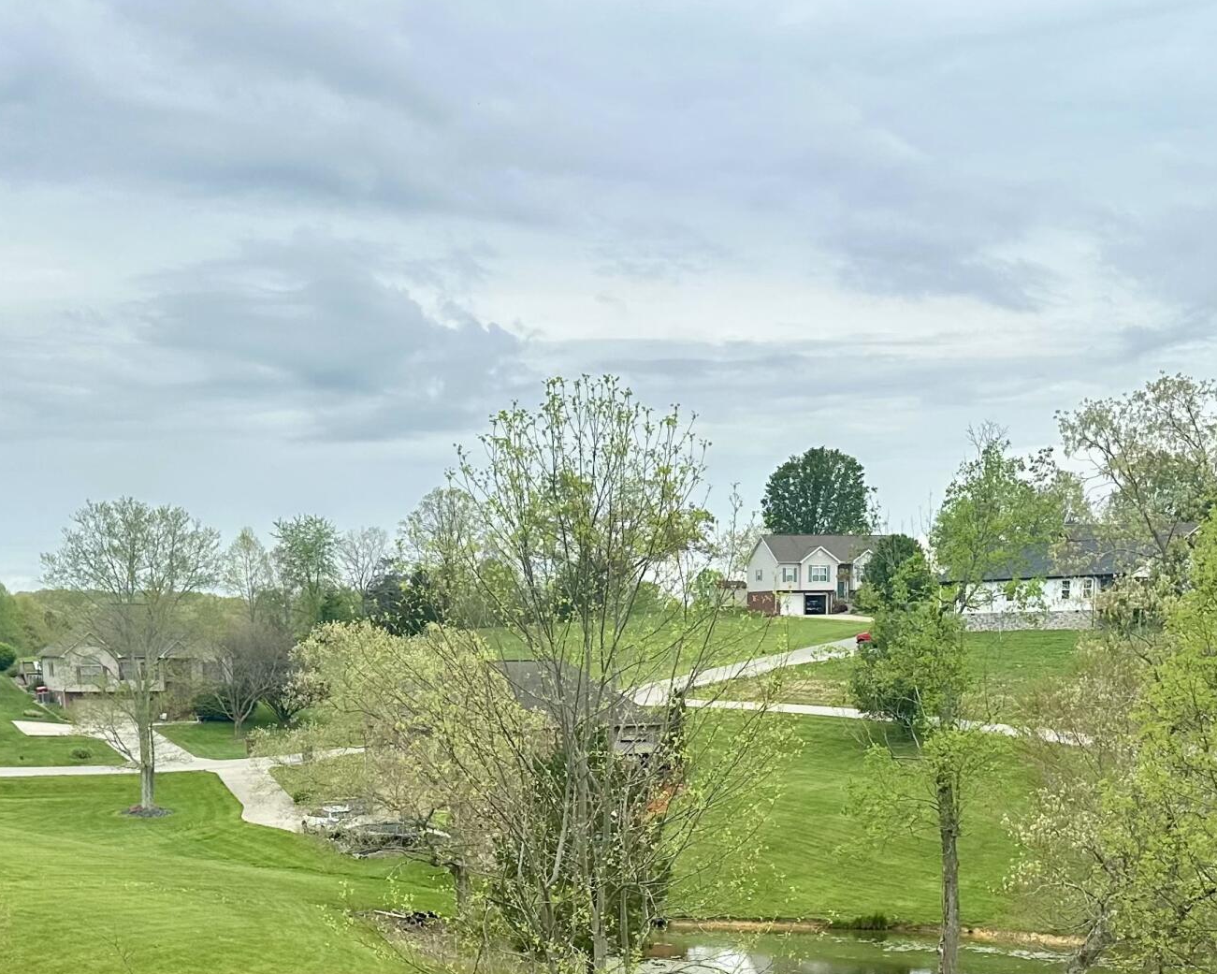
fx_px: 1945
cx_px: 649
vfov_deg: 26.4
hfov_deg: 34.7
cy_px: 998
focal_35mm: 54
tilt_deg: -9.5
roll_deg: +0.3
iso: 80
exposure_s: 1/3356
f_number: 1.78
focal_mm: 6.86
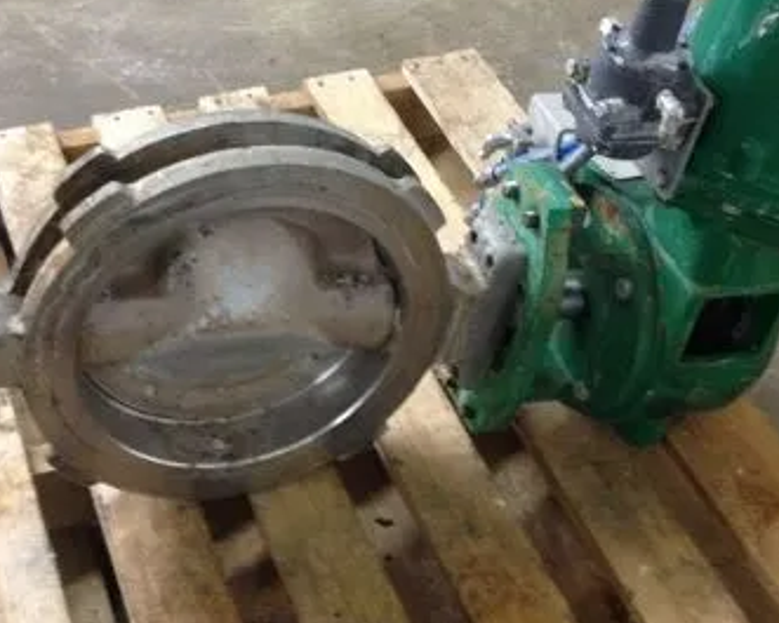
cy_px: 360
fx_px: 1522
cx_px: 365
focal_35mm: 66
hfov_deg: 28.7
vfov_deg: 23.1
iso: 320
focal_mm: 4.28
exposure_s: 1/20
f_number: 2.4
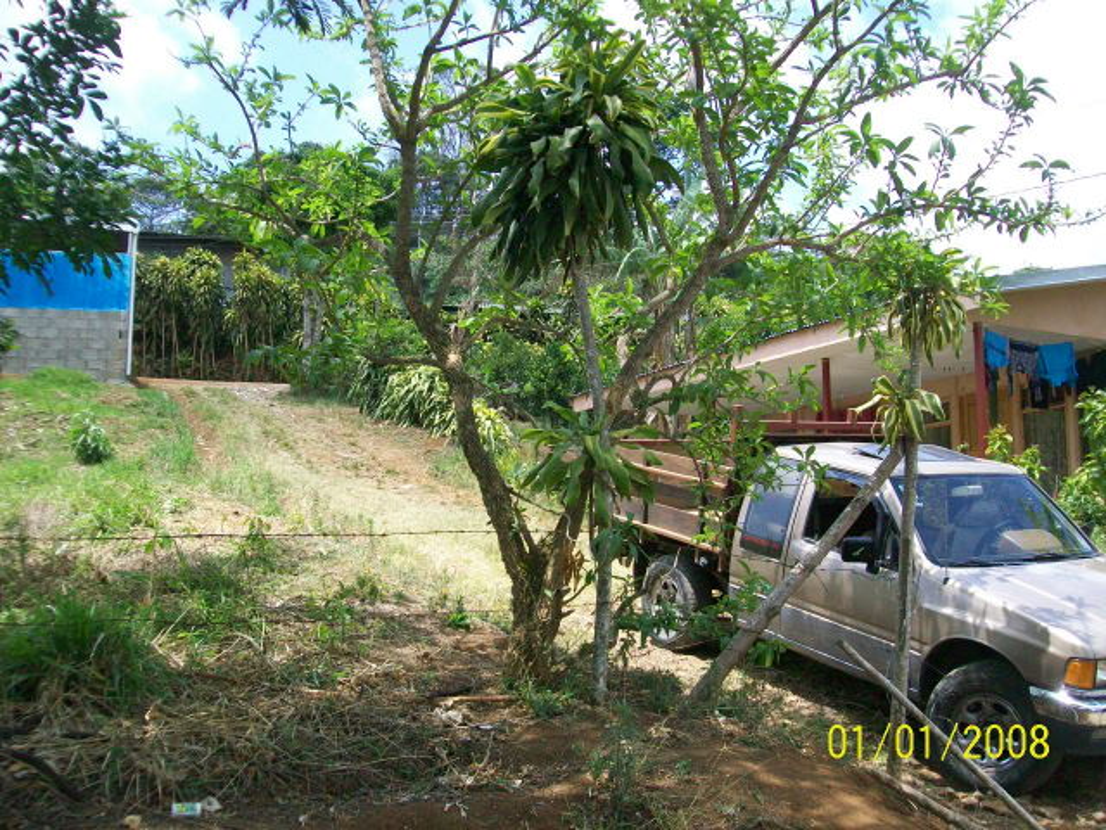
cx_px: 553
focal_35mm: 36
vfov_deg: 39.7
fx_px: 1150
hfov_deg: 51.4
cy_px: 415
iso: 64
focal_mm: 6
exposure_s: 1/500
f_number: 2.7
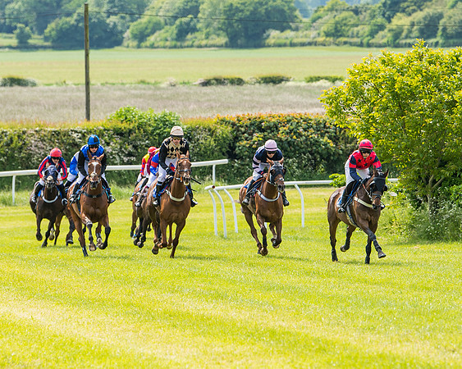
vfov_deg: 5.1
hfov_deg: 6.4
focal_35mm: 303
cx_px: 293
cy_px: 195
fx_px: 4141
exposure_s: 1/1000
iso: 200
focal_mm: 155
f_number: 4
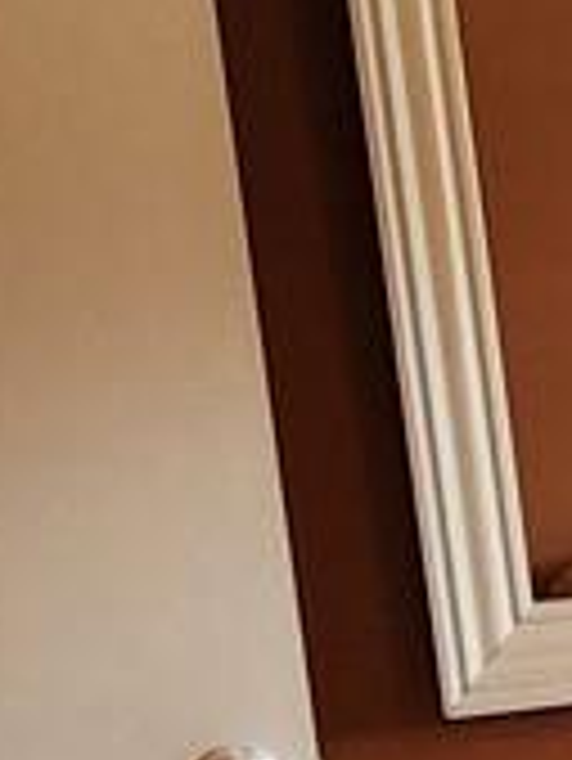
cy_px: 814
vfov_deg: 15.6
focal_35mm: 123
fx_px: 2707
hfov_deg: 8.5
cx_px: 2058
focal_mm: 2.2
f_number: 2.2
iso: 125
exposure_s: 1/60
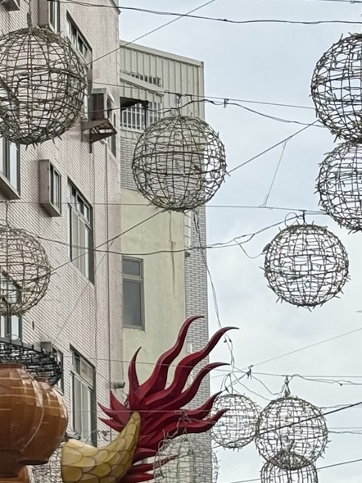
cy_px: 289
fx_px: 2272
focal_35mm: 163
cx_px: -123
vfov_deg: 12.1
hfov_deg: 9.0
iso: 64
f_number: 1.78
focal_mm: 6.76
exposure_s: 1/6024
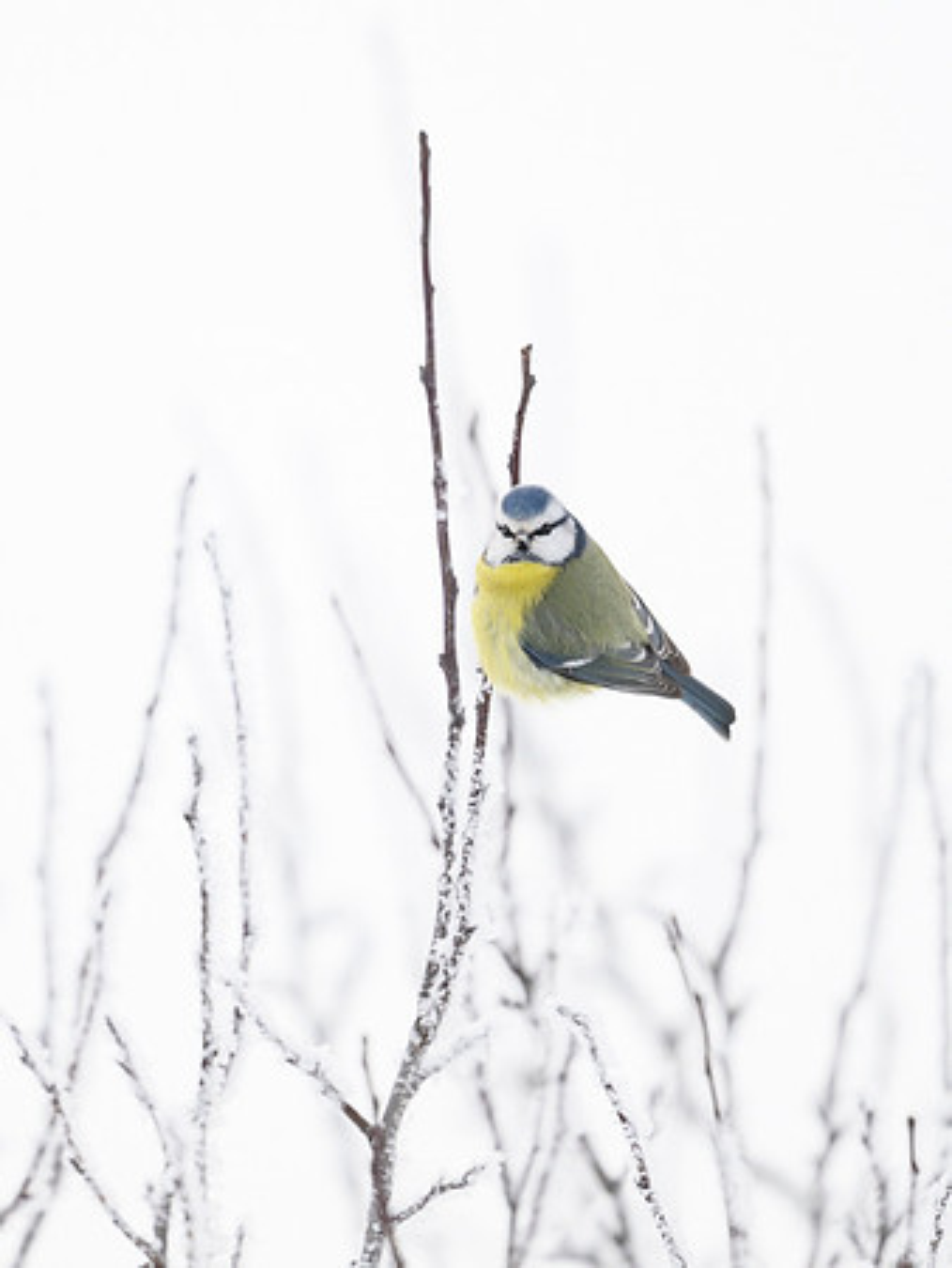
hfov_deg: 1.6
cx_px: 273
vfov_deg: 2.2
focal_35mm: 909
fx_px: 33286
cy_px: 555
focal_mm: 560
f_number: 4
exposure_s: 1/2000
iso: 640
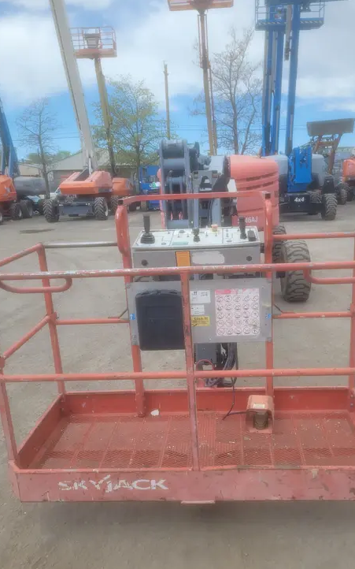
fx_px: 434
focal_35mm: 28
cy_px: 287
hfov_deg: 44.4
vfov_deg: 66.5
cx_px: 208
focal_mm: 5.4
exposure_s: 1/1915
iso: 40
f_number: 1.8
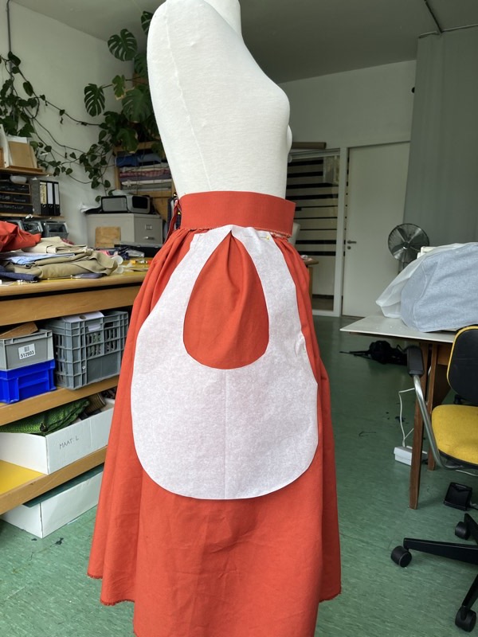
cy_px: 318
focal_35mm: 26
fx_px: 479
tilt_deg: -10.4
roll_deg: -0.4
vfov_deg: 67.3
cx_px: 239
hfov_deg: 53.1
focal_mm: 5.1
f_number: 1.6
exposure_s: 1/358
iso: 50
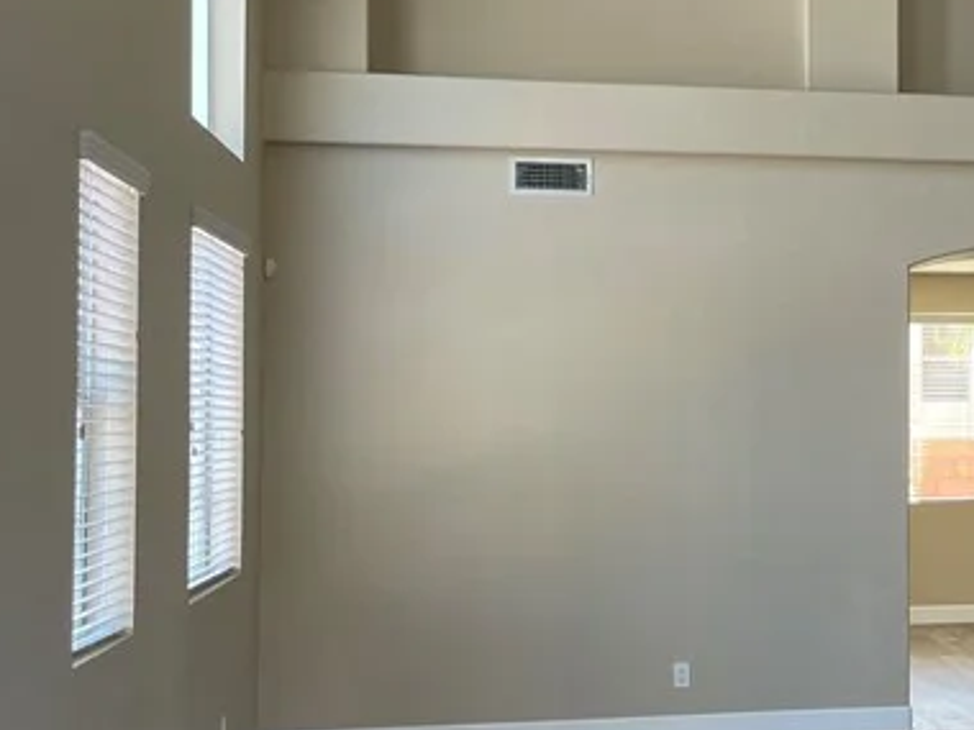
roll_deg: +0.5
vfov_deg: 21.0
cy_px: 348
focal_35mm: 70
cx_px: 933
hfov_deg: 26.5
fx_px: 1970
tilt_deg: +2.8
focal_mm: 4.2
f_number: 1.6
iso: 64
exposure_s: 1/120
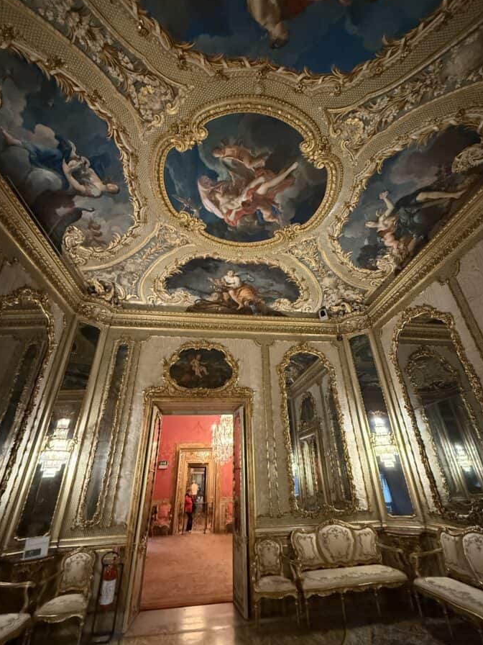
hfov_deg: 78.1
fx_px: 298
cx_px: 249
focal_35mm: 16
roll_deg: +1.5
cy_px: 306
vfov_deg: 94.4
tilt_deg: +32.3
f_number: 2.2
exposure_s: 1/33
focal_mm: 2.22
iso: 1600
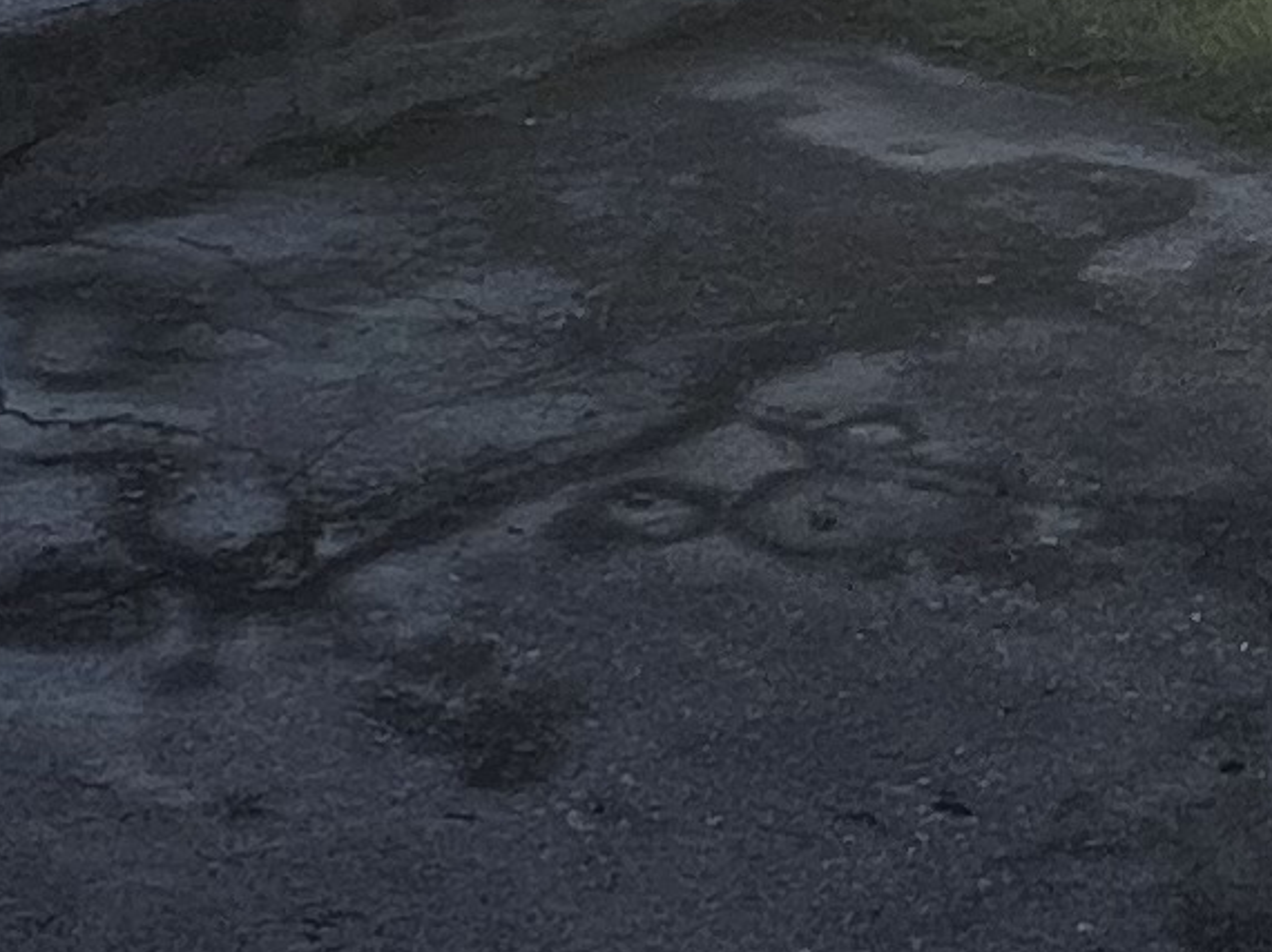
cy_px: -194
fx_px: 3379
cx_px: 1321
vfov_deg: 15.5
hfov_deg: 20.5
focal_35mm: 92
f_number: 1.8
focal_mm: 1.57
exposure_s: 1/3215
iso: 32
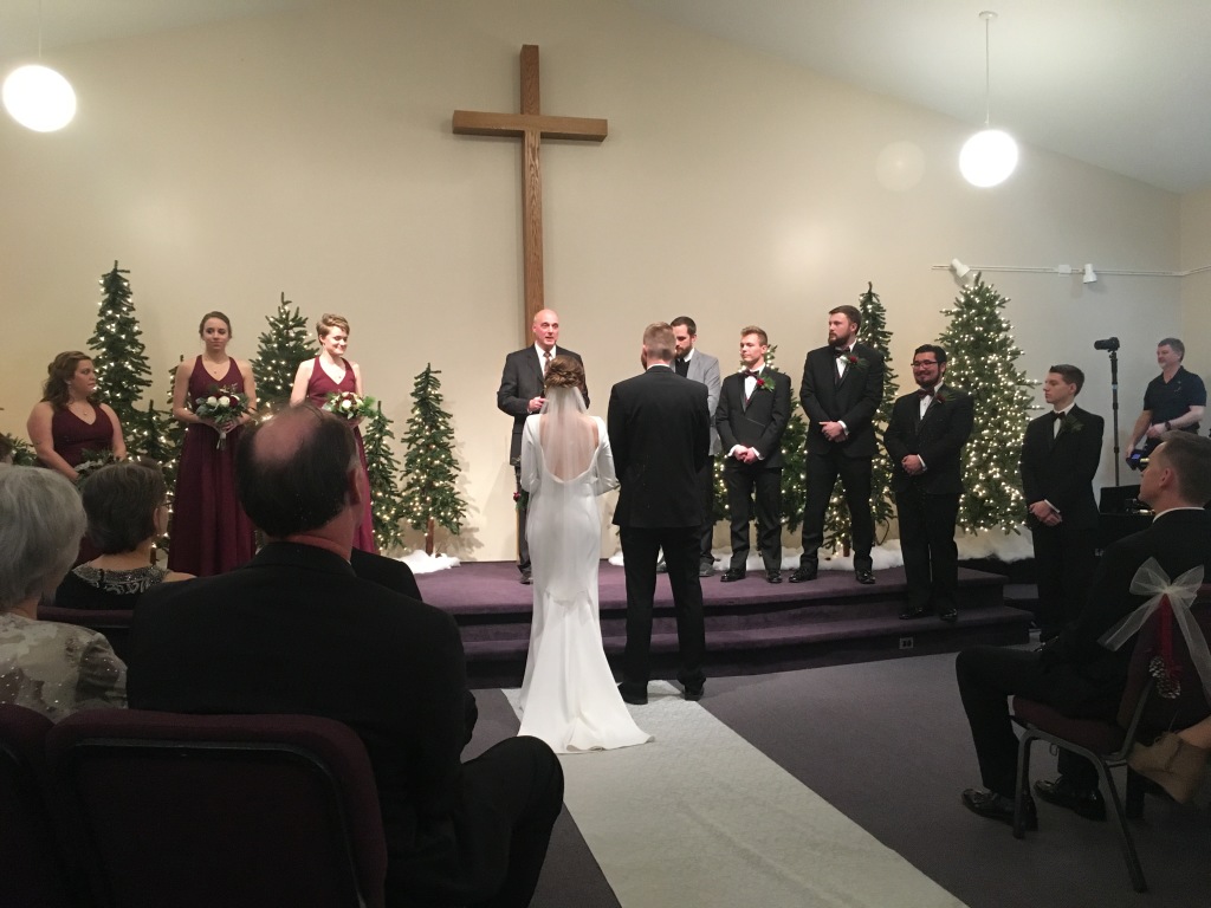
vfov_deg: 48.2
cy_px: 454
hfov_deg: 61.7
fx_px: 1015
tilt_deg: +0.3
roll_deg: +1.2
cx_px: 606
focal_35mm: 29
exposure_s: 1/30
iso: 200
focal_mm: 4.15
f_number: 2.2
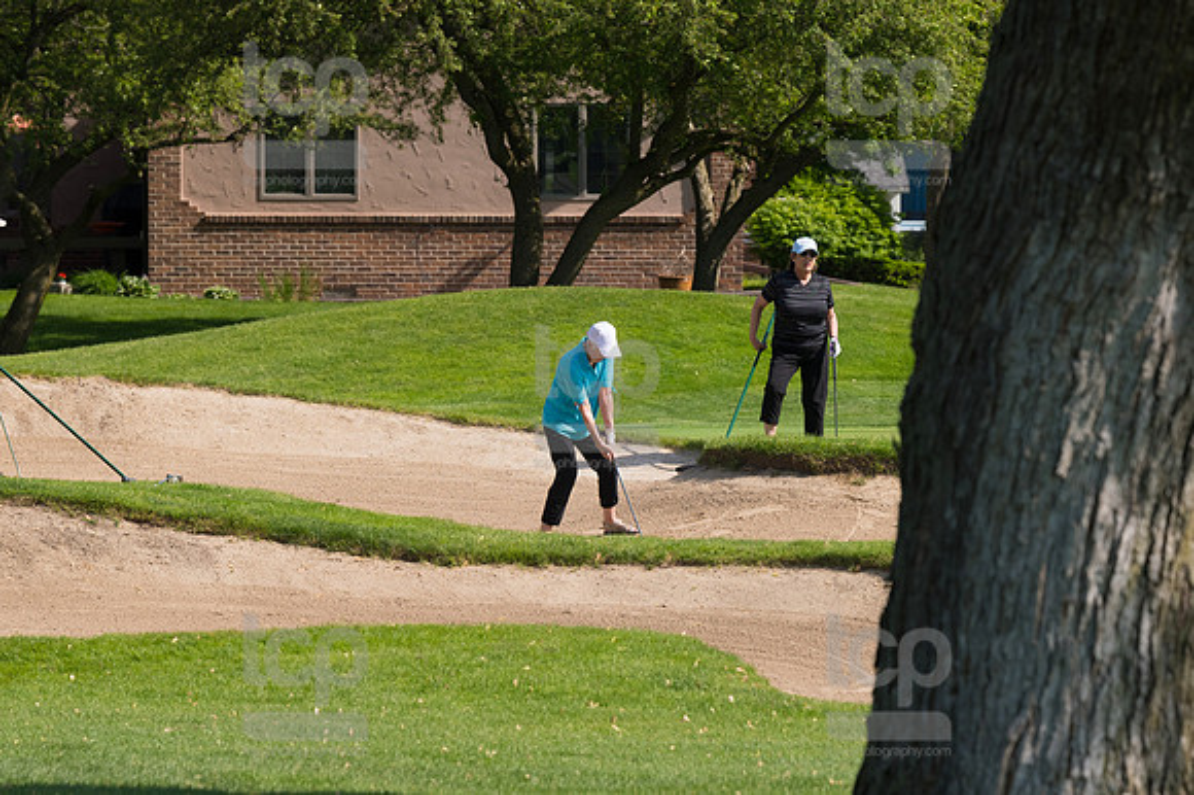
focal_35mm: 300
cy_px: 398
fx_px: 9944
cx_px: 597
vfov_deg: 4.6
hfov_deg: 6.9
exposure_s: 1/1600
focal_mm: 200
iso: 320
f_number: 5.6
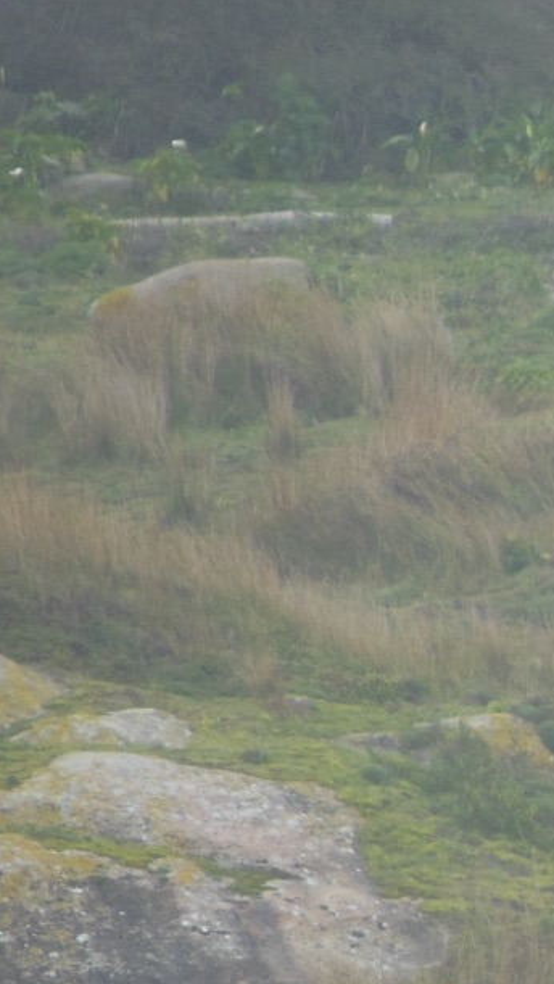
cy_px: 858
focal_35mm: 1295
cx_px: 1261
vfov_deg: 1.7
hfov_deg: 0.9
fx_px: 33796
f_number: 5.9
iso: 125
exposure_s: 1/60
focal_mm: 81
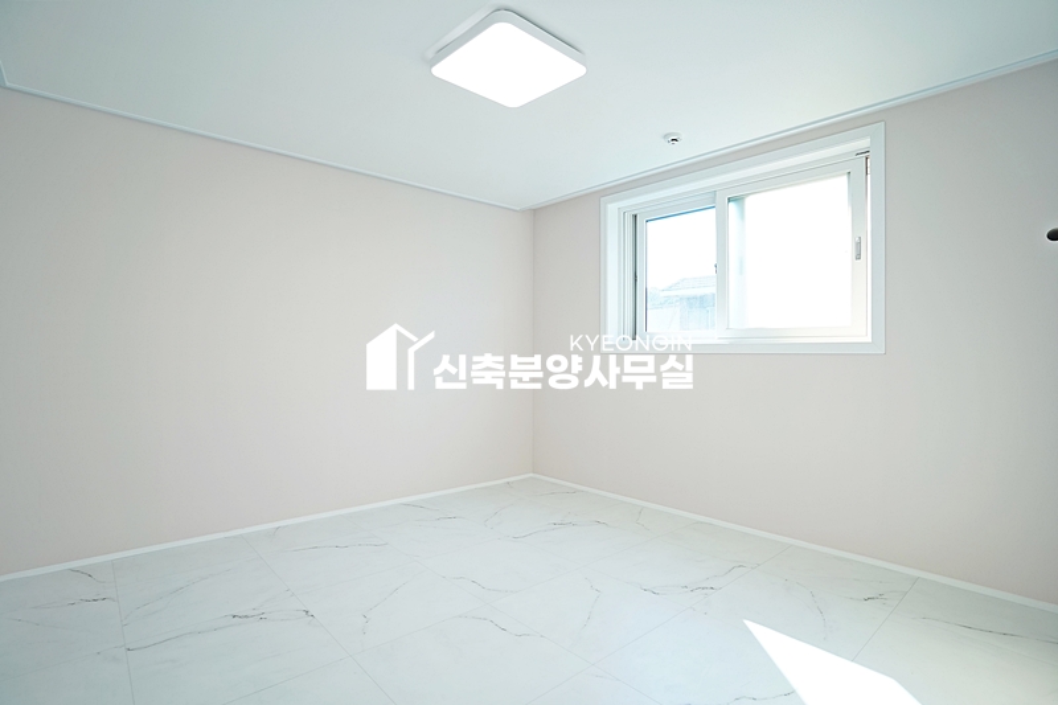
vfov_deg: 70.4
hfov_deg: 93.3
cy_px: 352
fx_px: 499
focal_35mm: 17
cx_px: 529
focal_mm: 17
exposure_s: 1/60
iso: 250
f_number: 4.5
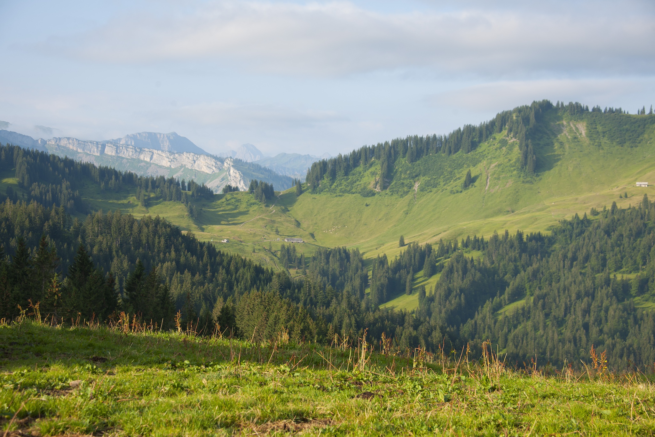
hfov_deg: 28.8
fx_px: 1273
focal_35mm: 70
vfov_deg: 19.5
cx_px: 328
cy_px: 218
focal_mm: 70
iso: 200
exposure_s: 1/200
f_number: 7.1
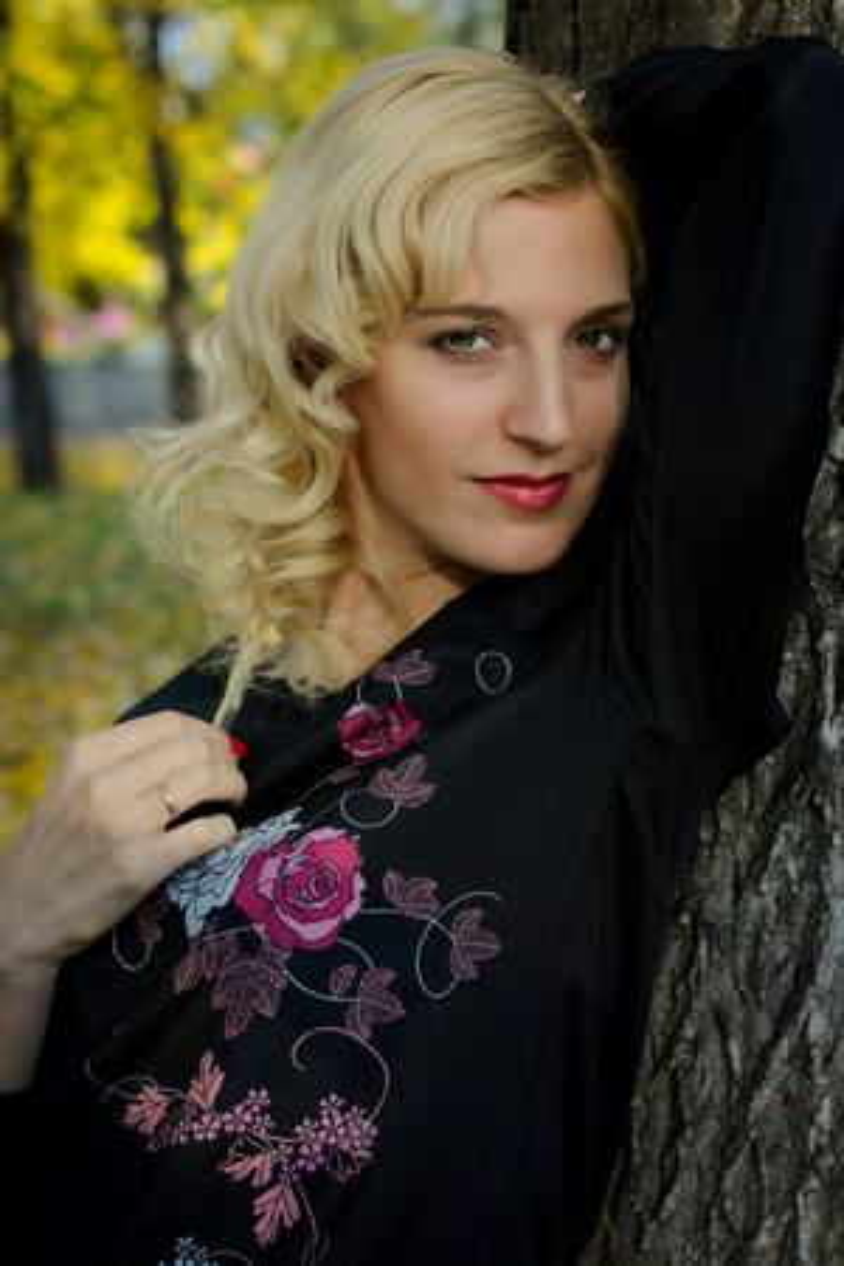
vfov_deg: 27.0
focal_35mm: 75
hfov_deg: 18.2
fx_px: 2637
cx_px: 422
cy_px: 633
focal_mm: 50
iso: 200
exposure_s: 1/500
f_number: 4
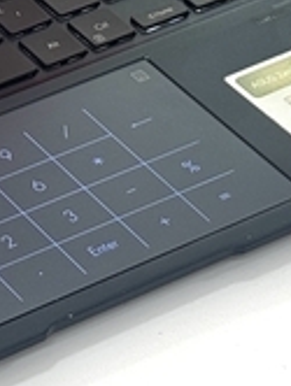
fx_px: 2583
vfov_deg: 8.4
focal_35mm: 231
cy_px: -153
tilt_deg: -33.0
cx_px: -275
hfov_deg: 6.3
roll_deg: +1.2
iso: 64
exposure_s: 1/121
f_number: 1.78
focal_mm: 6.76
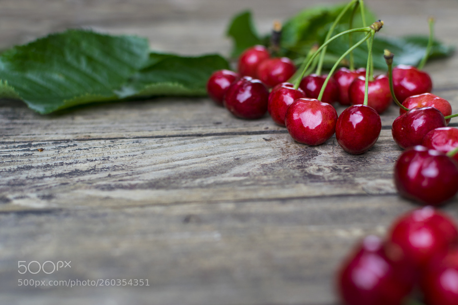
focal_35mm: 52
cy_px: 152
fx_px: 668
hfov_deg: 37.9
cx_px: 229
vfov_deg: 25.7
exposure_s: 1/25
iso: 100
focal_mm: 35
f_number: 3.2
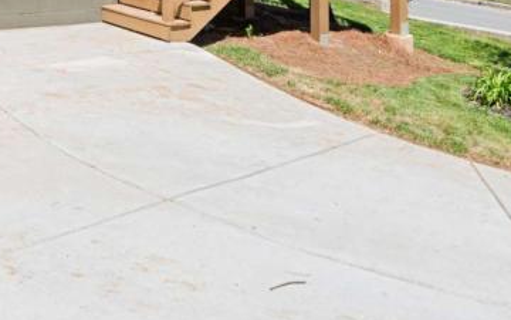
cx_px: 57
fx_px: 710
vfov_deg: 22.5
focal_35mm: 51
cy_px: -105
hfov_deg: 37.2
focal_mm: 15
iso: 125
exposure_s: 1/250
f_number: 8
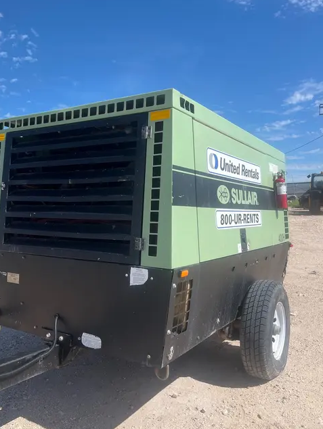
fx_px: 373
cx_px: 152
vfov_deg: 59.9
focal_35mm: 30
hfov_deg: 46.8
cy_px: 214
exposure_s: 1/3413
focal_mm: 5.1
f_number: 1.6
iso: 50
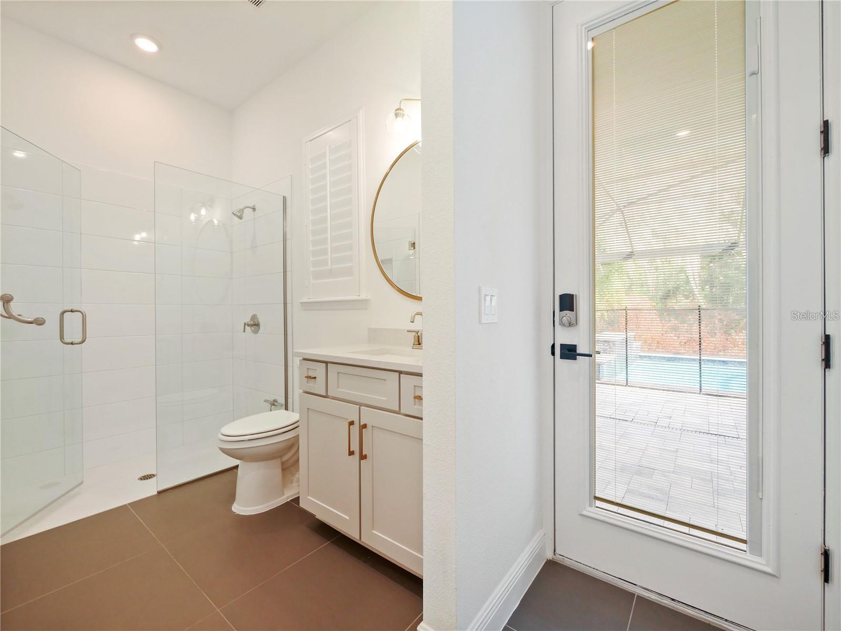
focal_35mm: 14
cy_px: 316
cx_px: 420
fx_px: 340
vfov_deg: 85.7
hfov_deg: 102.1
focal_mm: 7
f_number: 4
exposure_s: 1/60
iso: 640
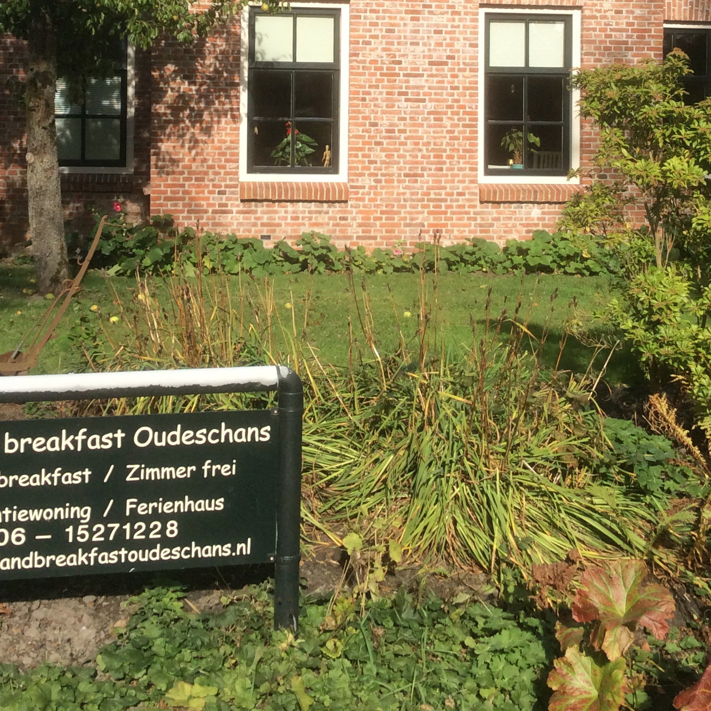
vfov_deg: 29.6
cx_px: 353
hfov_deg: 30.6
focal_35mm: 56
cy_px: 107
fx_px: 1301
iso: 32
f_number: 2.4
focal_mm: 3.3
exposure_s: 1/1059
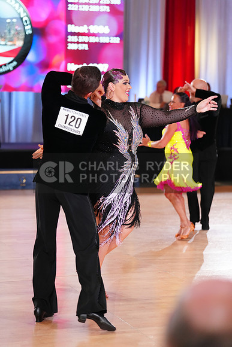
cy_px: 174
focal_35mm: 102
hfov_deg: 13.4
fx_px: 985
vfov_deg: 20.0
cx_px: 116
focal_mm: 102
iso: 3200
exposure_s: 1/640
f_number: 2.8
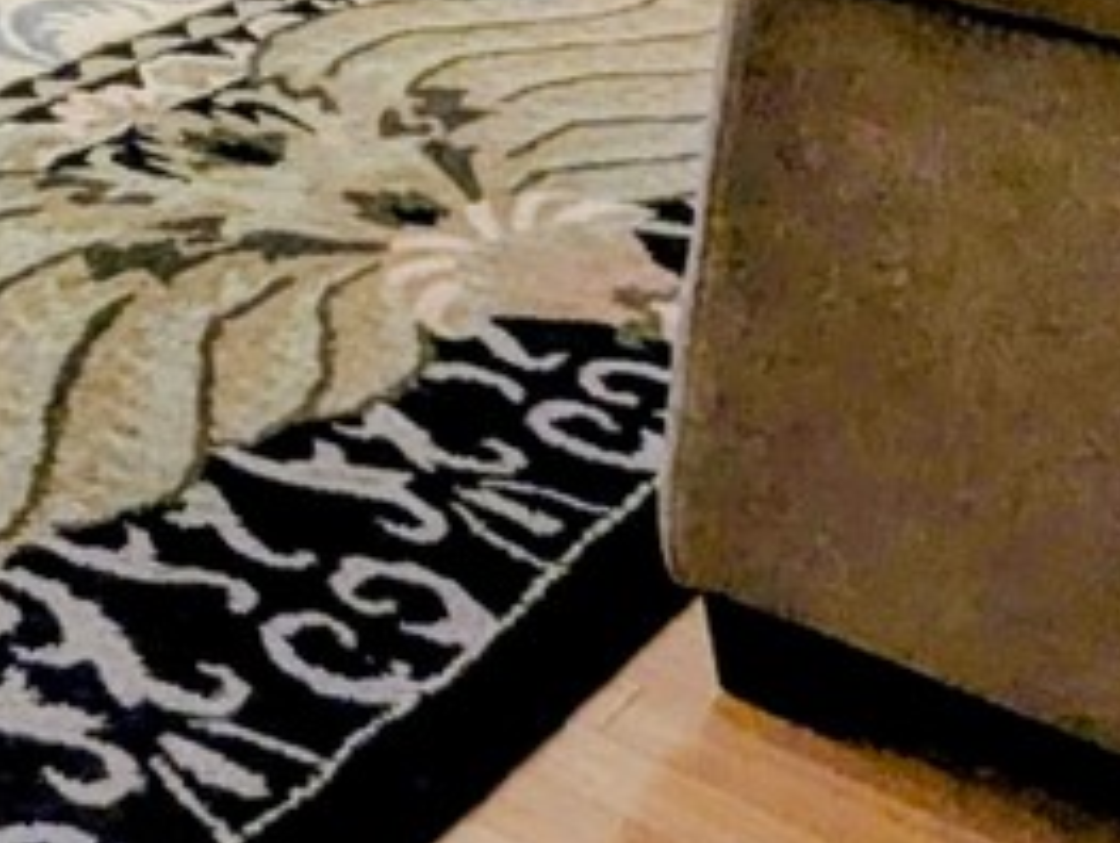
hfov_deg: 23.4
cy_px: -698
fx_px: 2300
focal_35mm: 71
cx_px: -428
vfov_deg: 16.9
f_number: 2.2
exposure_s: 1/40
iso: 59
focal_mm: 1.95
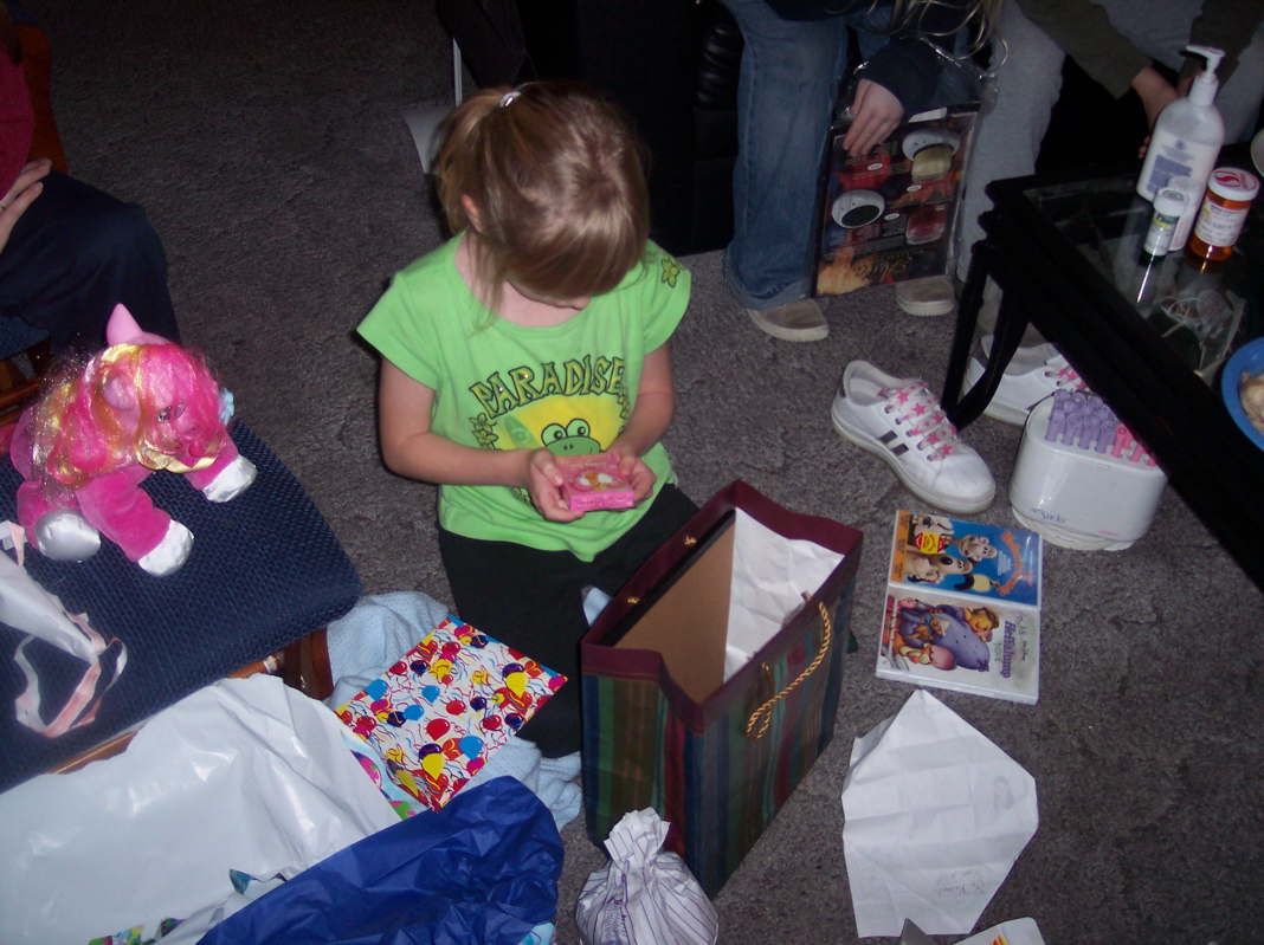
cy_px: 472
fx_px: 1386
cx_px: 632
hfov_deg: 49.0
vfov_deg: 37.7
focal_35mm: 38
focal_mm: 8
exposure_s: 1/30
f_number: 2.8
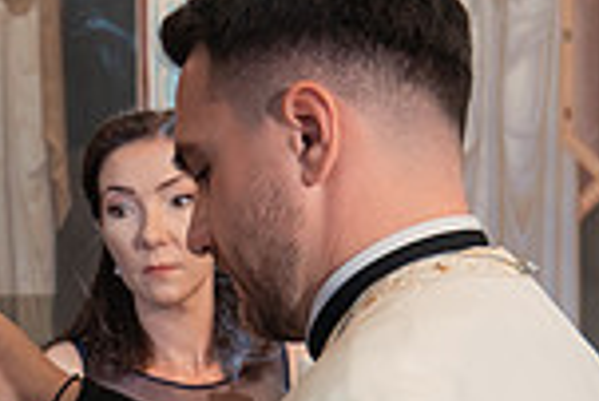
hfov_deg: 19.3
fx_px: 1732
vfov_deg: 13.0
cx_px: 85
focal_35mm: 104
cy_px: 398
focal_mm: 24
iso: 5000
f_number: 2.8
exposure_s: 1/200
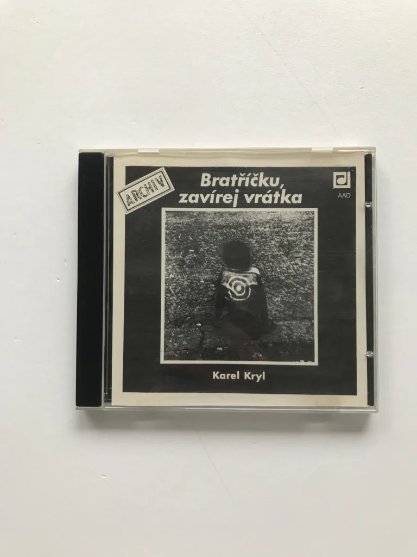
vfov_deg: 63.4
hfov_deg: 49.7
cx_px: 208
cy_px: 278
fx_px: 450
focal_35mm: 28
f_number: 1.8
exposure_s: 1/33
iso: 25
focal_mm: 3.99
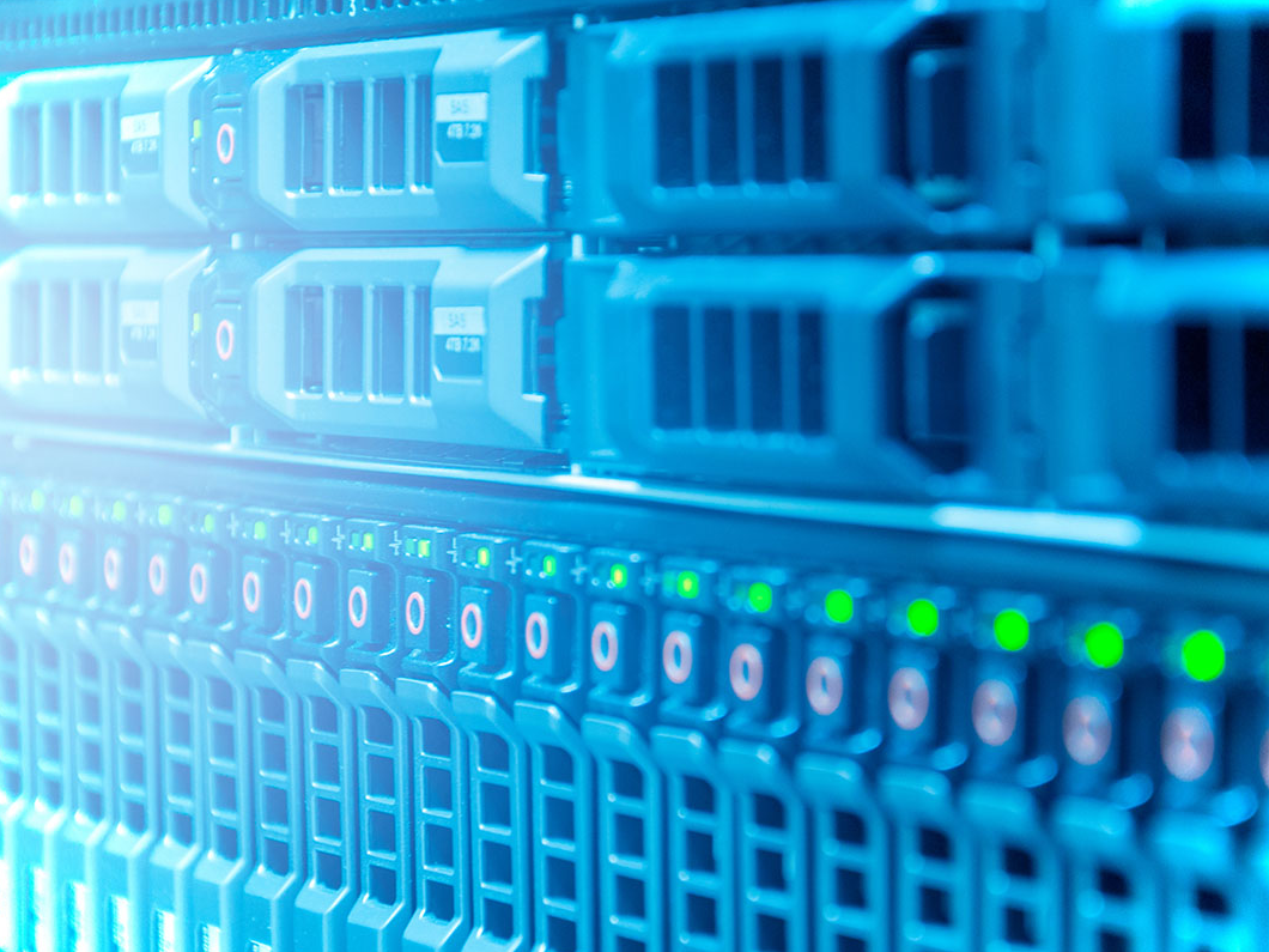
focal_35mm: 147
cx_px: 657
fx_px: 5389
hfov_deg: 13.4
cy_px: 477
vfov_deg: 10.1
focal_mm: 90
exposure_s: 1/5
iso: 800
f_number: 5.6
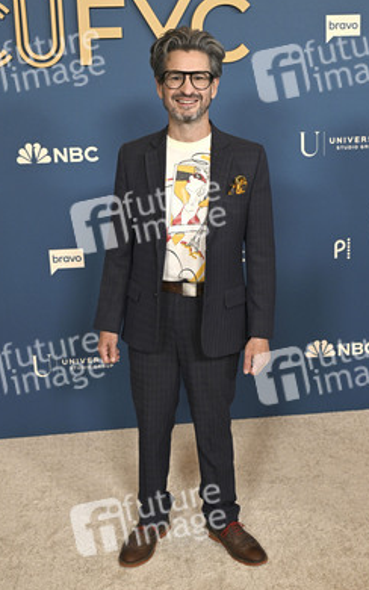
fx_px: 756
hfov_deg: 27.4
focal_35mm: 47
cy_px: 293
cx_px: 192
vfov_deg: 42.6
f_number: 5.6
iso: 2000
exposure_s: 1/320
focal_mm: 45
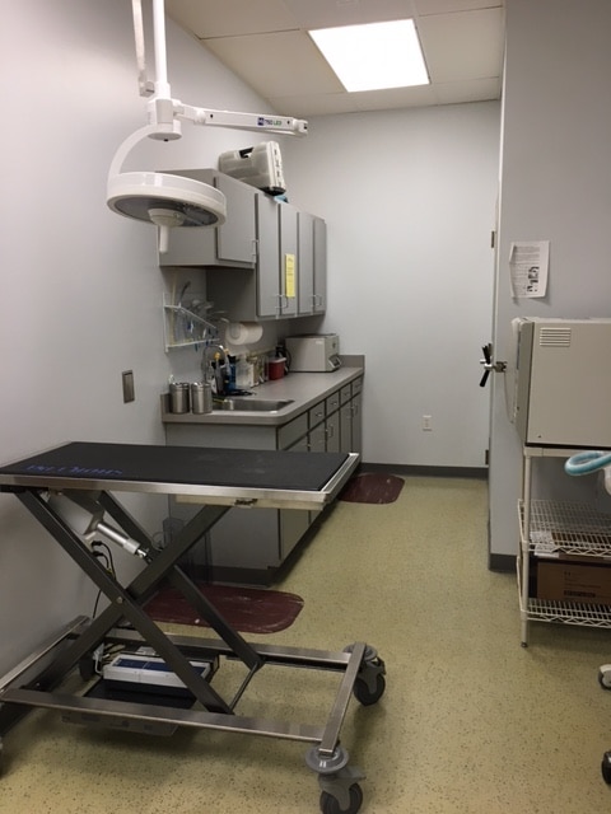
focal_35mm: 29
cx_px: 306
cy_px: 407
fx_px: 682
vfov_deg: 61.7
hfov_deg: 48.2
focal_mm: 4.15
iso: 32
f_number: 2.2
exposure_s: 1/30
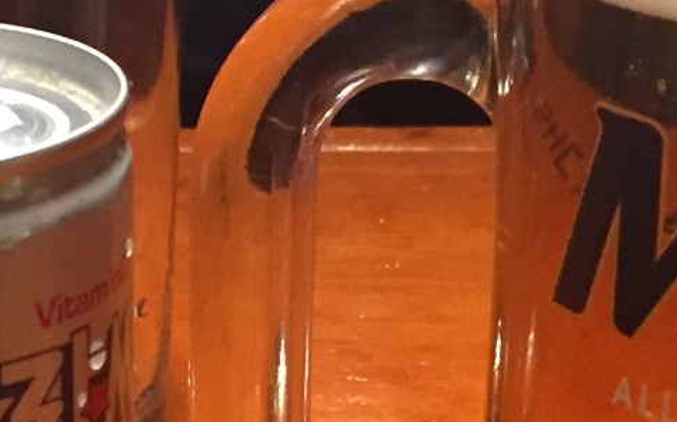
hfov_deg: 15.7
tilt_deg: -33.2
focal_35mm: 131
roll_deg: +2.4
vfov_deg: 9.5
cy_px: 754
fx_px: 2416
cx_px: 53
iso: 250
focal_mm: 4.15
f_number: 2.2
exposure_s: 1/30
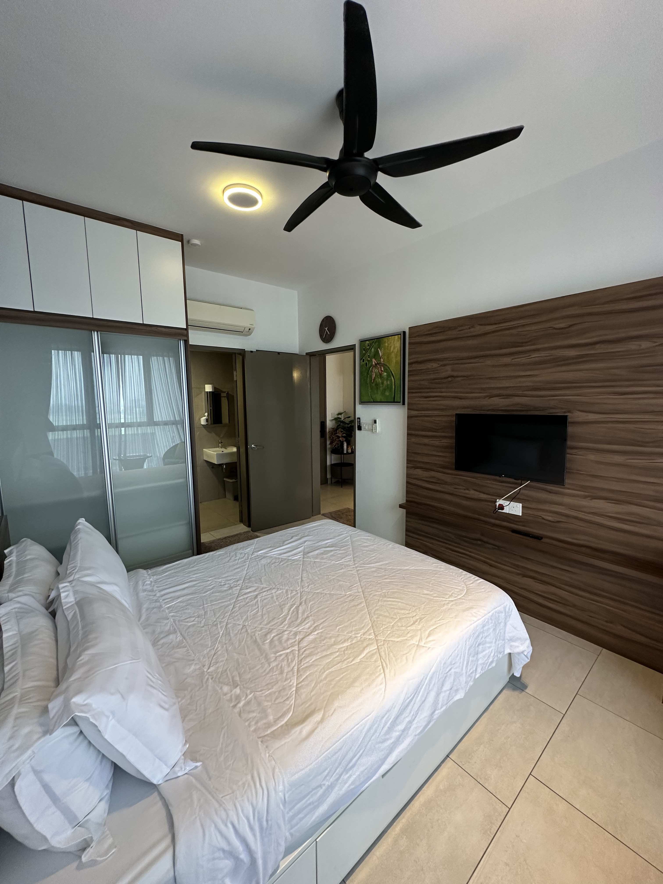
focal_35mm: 14
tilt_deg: -6.6
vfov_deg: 102.1
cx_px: 332
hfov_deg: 85.7
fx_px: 358
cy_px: 442
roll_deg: +0.5
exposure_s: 1/50
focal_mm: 2.22
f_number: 2.2
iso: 160
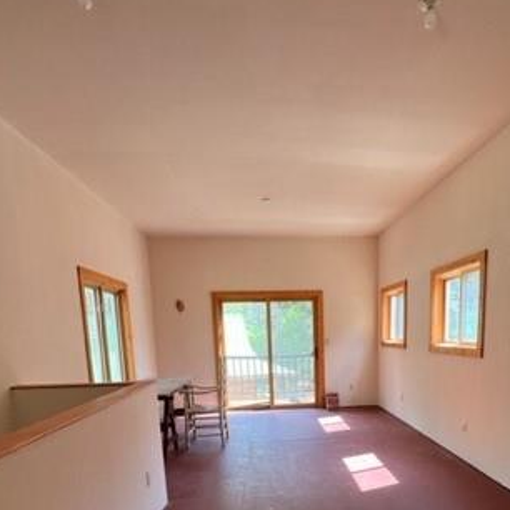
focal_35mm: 24
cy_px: 405
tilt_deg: -7.7
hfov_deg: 64.3
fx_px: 400
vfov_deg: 60.1
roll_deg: +1.7
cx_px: 310
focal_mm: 1.57
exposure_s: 1/99
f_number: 1.8
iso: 50
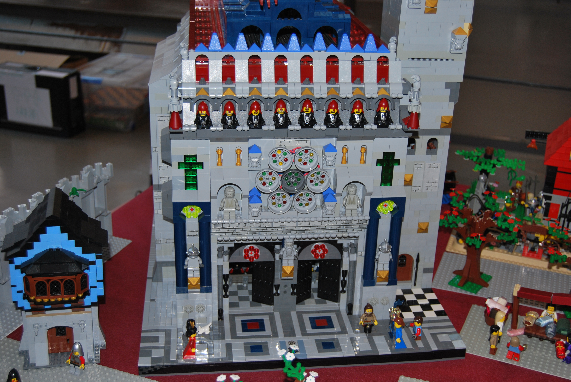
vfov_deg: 29.0
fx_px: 738
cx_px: 286
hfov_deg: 42.3
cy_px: 191
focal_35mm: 46
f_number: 4.5
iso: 200
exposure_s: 1/60
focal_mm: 31
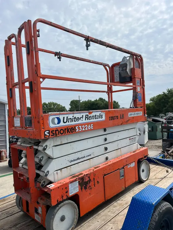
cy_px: 115
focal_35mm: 26
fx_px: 173
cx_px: 86
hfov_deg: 53.1
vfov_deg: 67.3
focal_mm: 5.1
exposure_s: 1/6897
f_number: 1.6
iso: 50
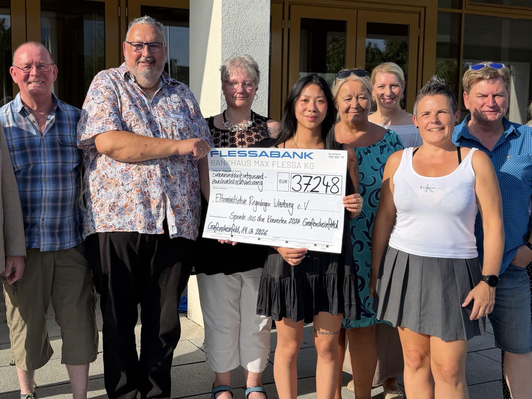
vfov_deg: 32.8
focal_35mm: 44
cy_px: 176
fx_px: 676
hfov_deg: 42.6
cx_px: 199
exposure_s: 1/3279
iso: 80
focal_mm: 6.76
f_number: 1.78
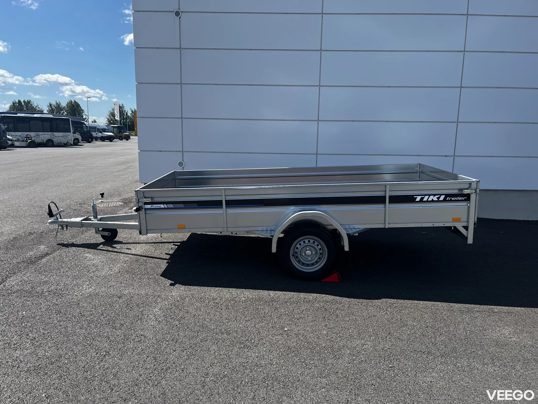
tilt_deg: -8.6
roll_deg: -1.4
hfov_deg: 67.3
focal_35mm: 26
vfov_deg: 53.1
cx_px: 269
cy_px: 202
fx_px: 404
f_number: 1.6
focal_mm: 5.1
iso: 50
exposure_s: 1/2571
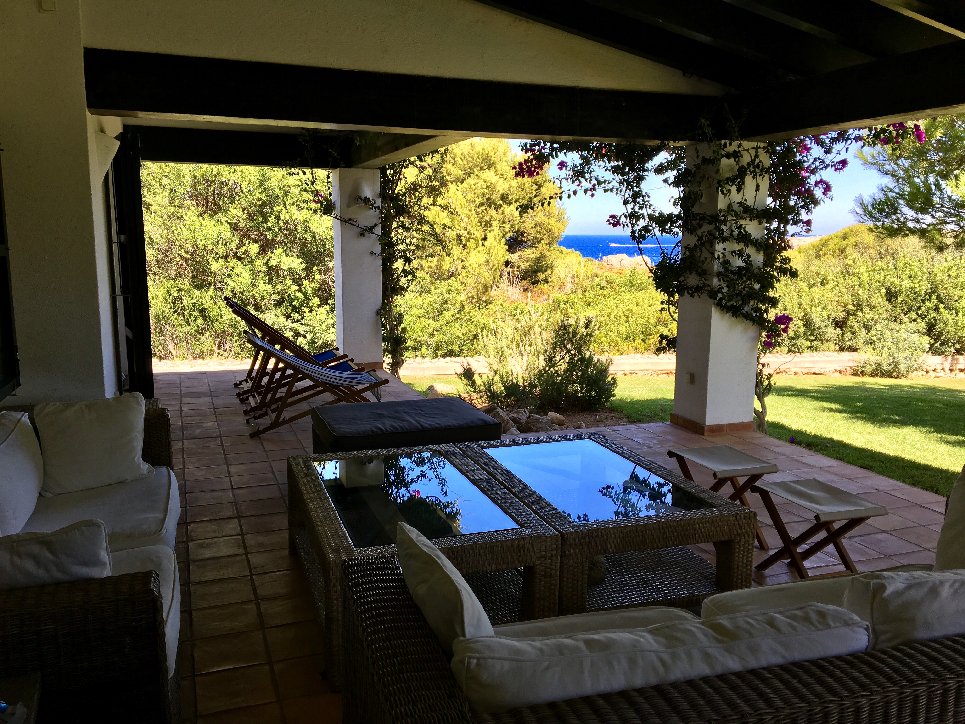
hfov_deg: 61.7
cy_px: 362
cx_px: 482
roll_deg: +0.3
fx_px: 808
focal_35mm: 29
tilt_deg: -8.3
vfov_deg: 48.2
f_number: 2.2
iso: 25
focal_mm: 4.15
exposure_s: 1/375
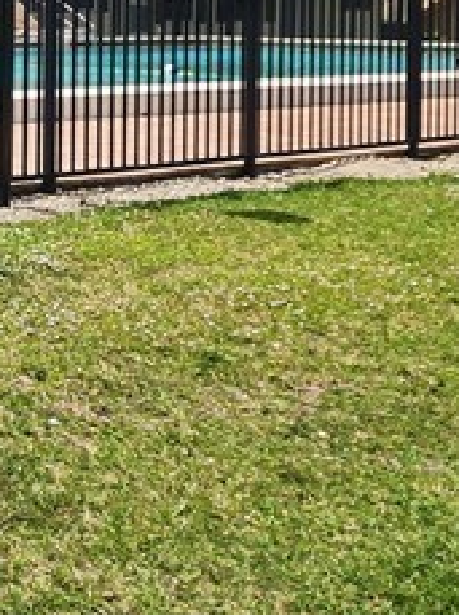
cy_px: 43
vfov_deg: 18.7
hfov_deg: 13.4
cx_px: -260
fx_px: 1826
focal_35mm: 103
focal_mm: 6.4
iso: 12
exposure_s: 1/1472
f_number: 1.8
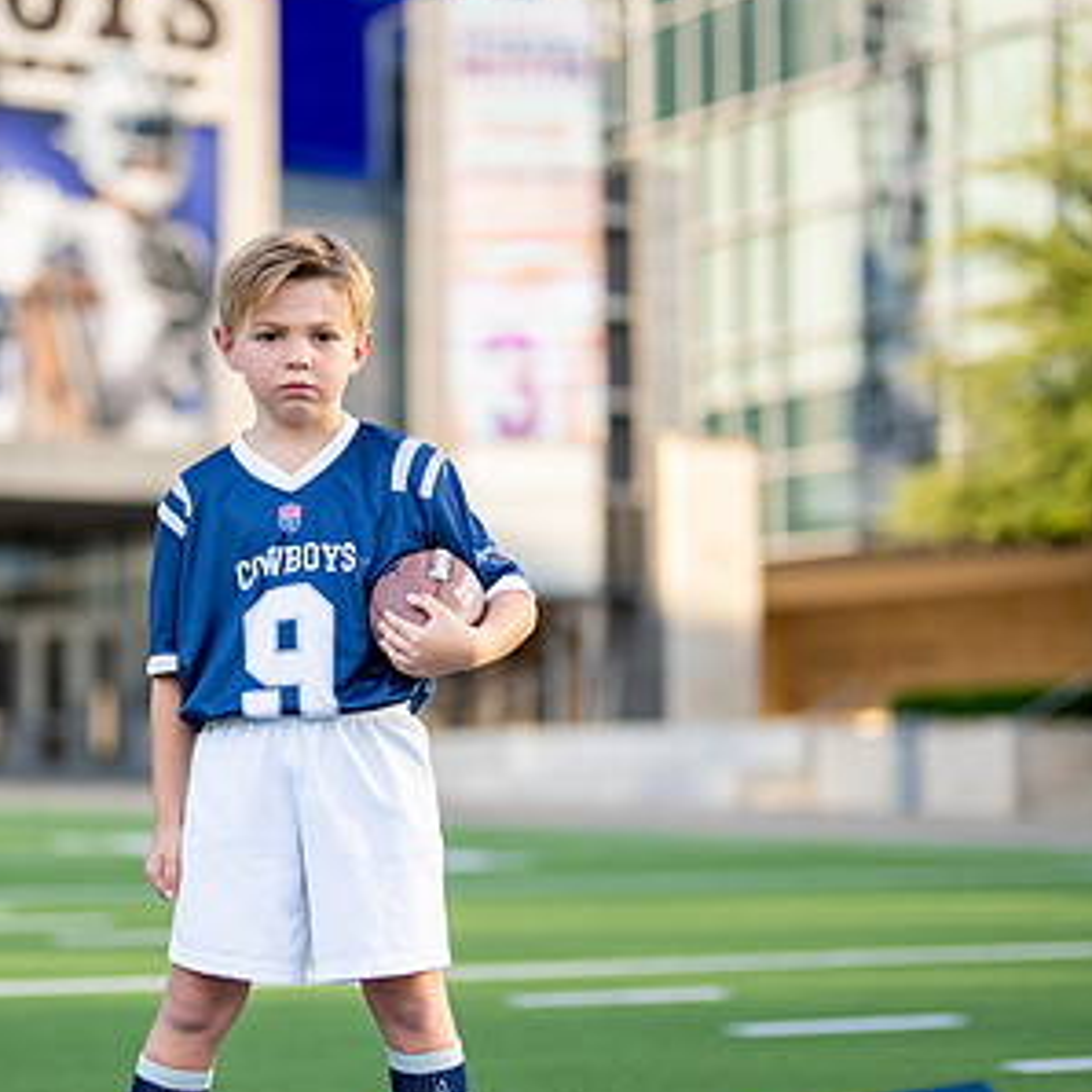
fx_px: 3284
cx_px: 293
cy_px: 586
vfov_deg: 18.9
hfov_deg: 18.8
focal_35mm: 92
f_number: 1.2
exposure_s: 1/2000
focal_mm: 50
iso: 100
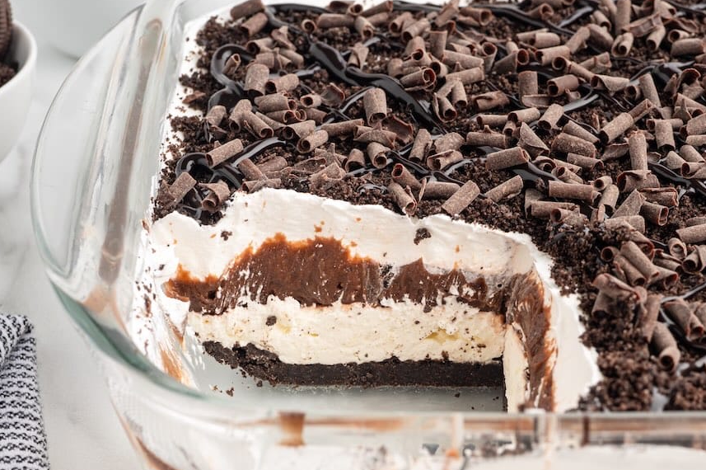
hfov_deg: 28.8
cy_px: 297
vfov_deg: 19.4
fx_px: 1372
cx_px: 426
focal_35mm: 70
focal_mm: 50
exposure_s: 1/200
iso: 125
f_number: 13
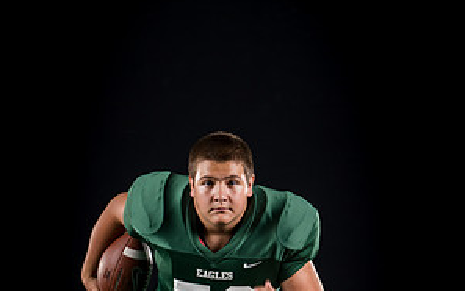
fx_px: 1978
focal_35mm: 156
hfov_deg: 13.4
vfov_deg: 8.3
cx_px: 232
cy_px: 341
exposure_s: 1/160
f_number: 4
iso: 200
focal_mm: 101
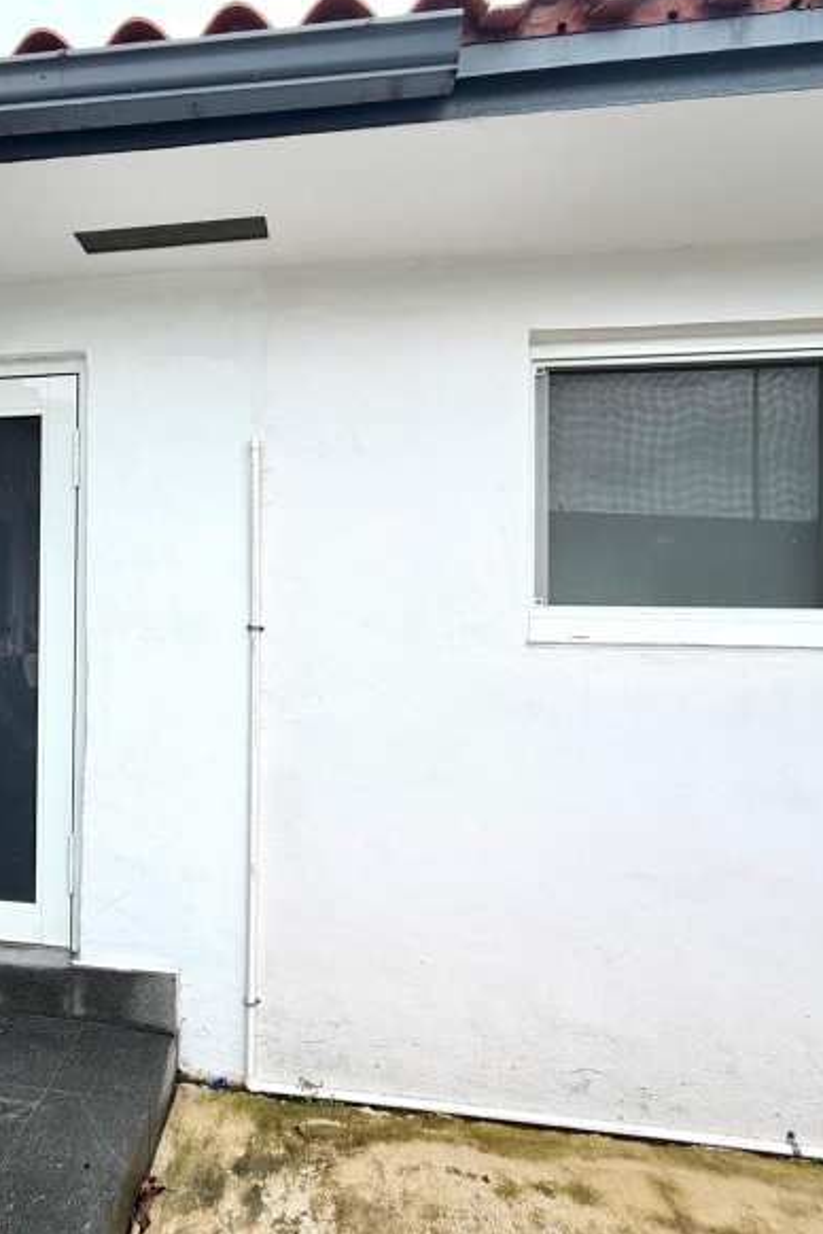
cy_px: 602
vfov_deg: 84.0
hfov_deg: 59.5
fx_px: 686
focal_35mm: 20
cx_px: 233
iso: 40
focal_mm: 2.22
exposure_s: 1/770
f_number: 2.2
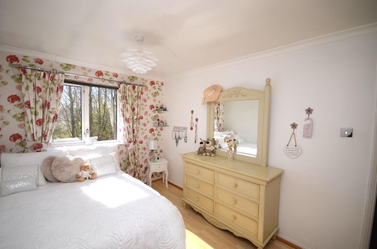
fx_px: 157
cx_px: 188
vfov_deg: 77.1
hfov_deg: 100.5
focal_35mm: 15
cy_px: 124
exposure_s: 1/250
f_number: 4
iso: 125
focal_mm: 10
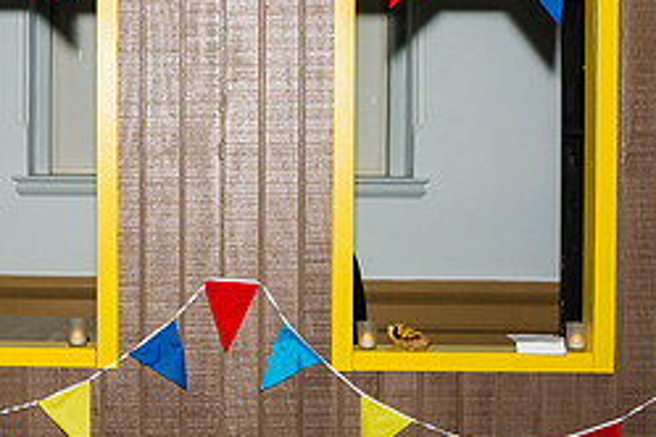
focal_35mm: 71
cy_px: 164
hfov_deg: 28.0
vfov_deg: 19.2
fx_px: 1294
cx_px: 164
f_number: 5.6
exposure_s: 1/160
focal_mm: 29
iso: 800
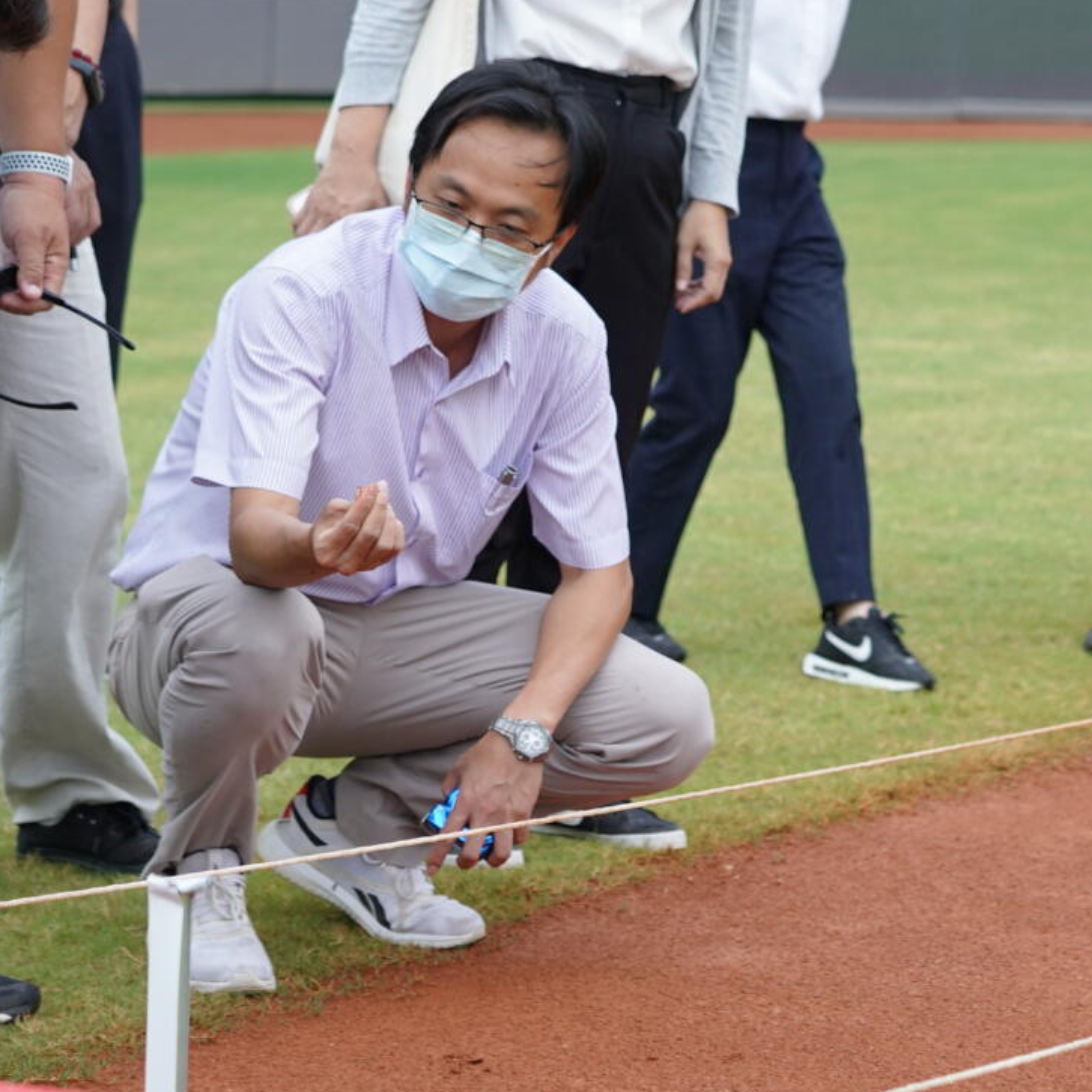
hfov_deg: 12.6
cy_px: 214
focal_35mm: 139
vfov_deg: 12.5
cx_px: 657
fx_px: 4961
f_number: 4
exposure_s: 1/125
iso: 400
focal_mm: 58
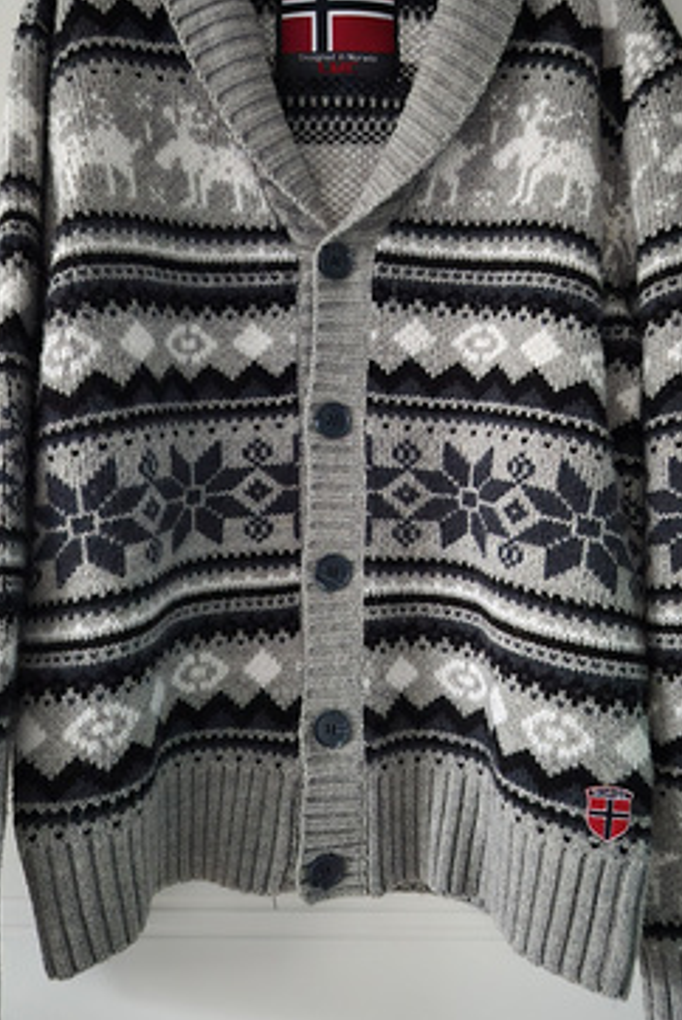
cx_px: 371
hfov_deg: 40.0
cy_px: 496
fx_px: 936
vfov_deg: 57.2
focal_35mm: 33
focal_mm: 5.4
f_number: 1.8
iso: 2500
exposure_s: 1/25
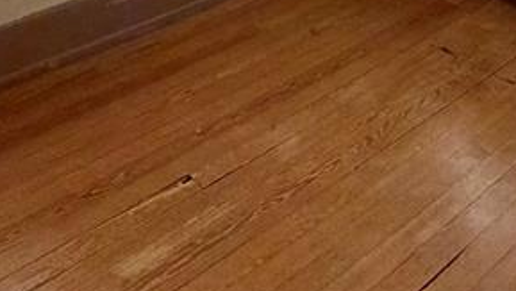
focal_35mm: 54
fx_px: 739
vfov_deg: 16.9
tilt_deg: -4.4
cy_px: -284
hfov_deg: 36.4
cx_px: 452
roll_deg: +1.5
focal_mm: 2.22
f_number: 2.2
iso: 400
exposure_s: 1/60
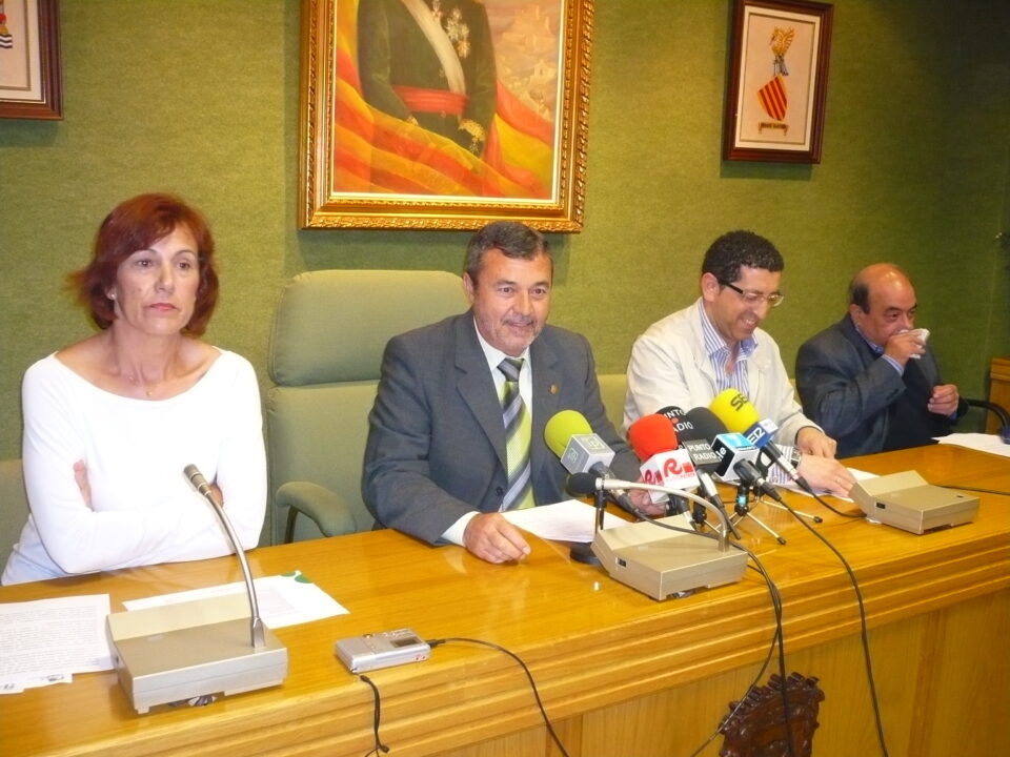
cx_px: 505
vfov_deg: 40.7
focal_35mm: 35
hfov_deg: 52.6
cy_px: 378
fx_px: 1021
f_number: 2.8
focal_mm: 5.8
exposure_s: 1/30
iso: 320
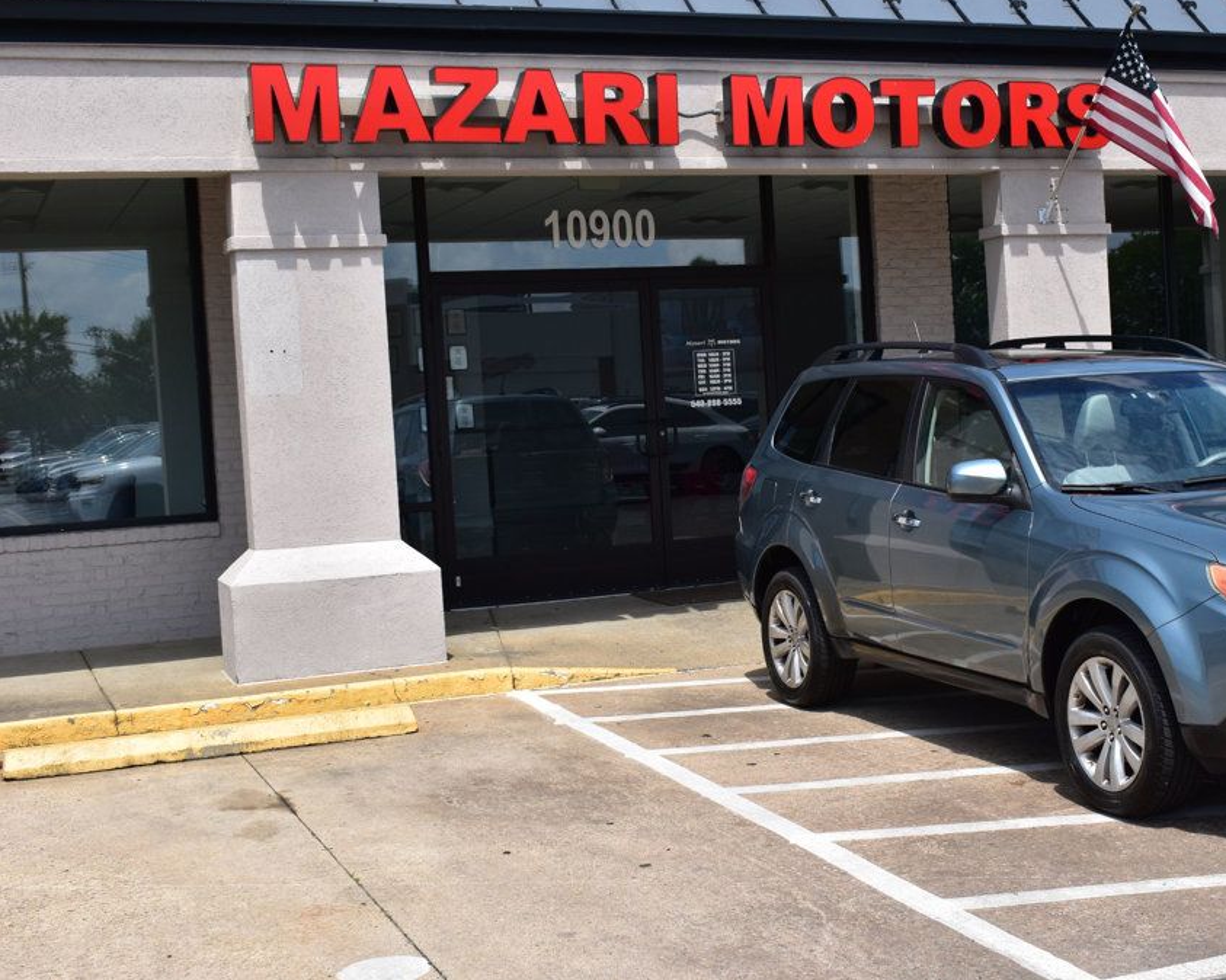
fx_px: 1798
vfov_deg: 30.5
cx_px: 743
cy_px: 487
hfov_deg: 37.5
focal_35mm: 50
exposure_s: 1/500
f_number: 11
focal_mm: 29
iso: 320
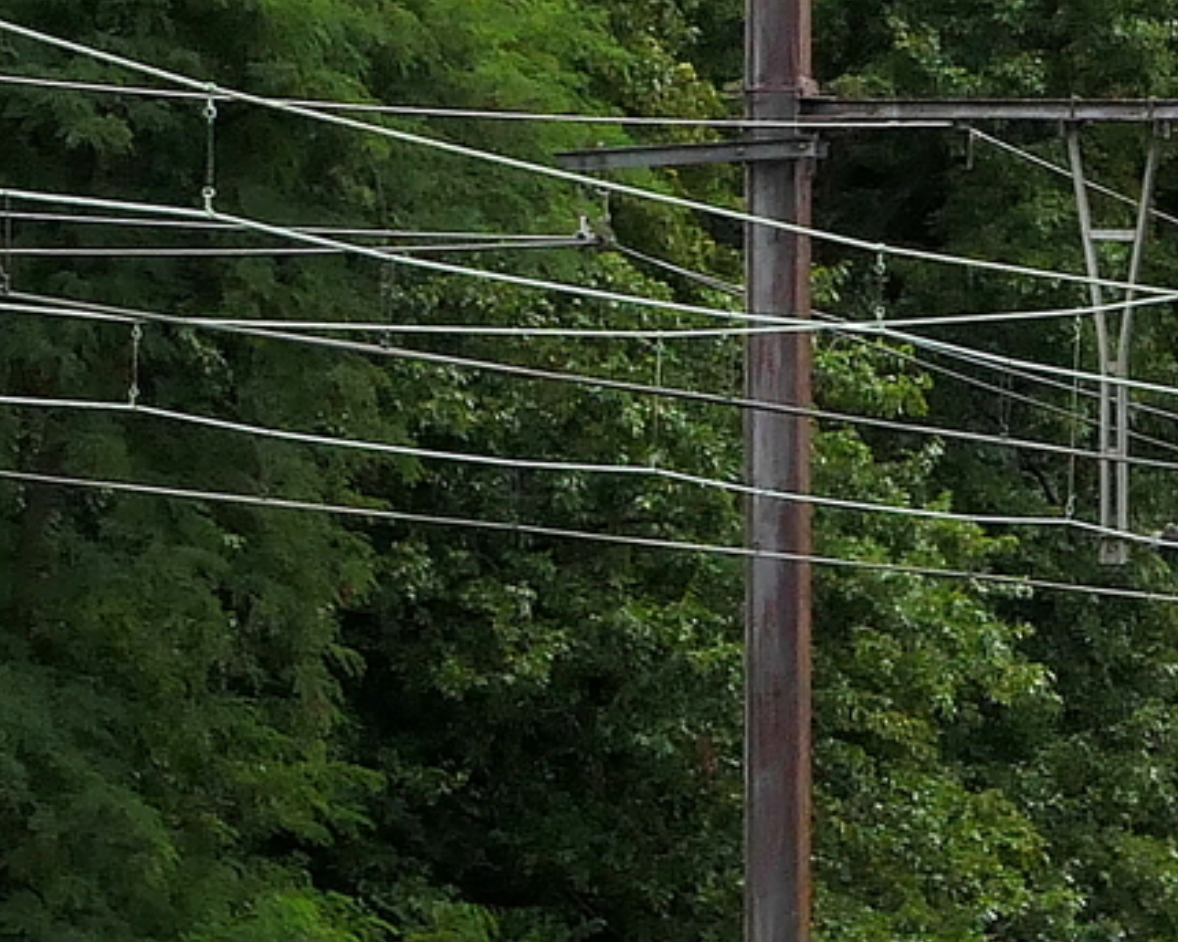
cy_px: 1194
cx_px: 2181
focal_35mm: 356
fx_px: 12412
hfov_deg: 5.3
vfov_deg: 4.3
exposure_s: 1/800
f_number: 7.1
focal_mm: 37.2
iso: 500
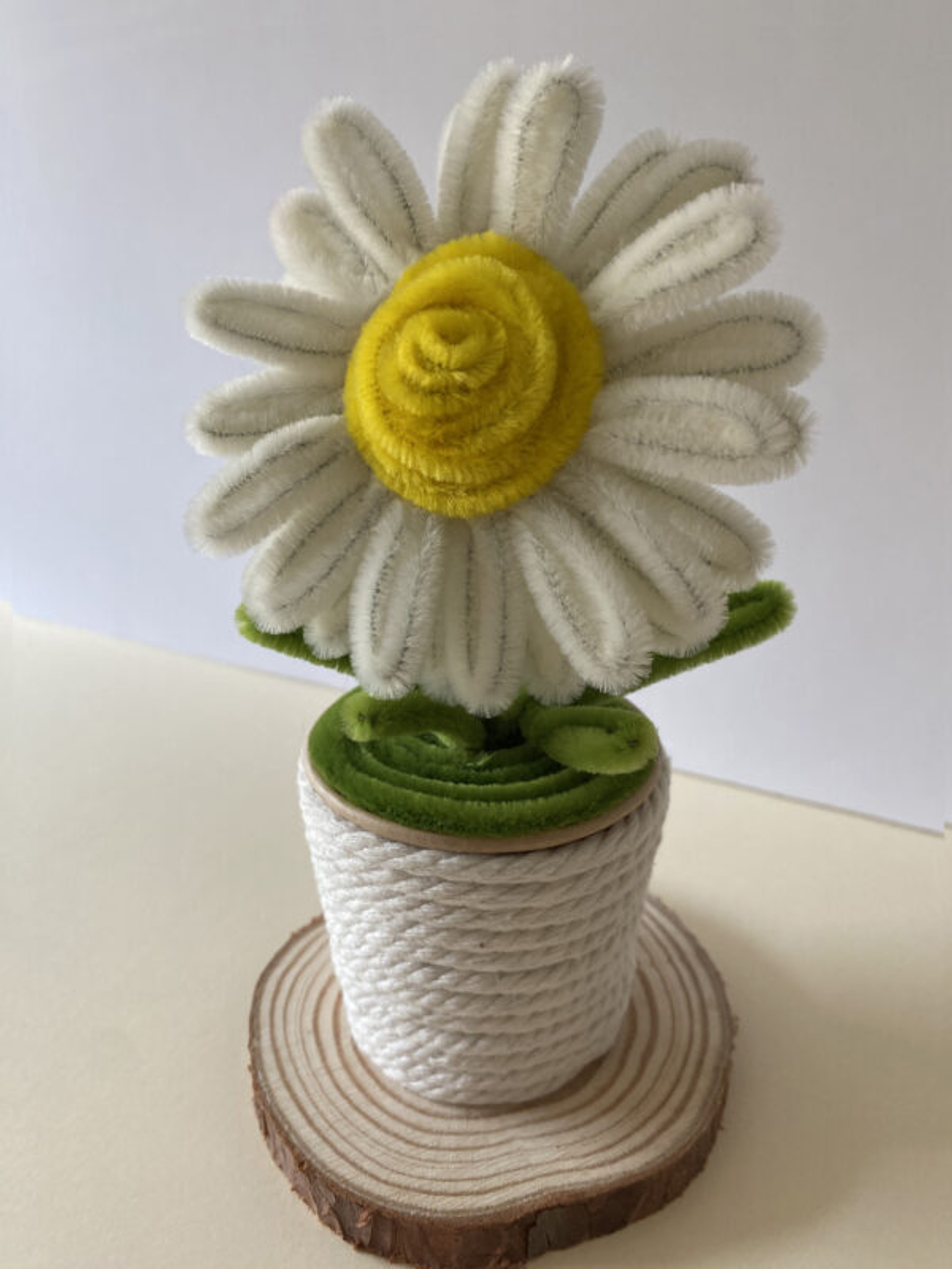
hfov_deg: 53.1
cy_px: 634
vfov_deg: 67.3
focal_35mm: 26
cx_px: 476
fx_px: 953
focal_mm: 4.25
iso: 125
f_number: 1.8
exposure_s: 1/108
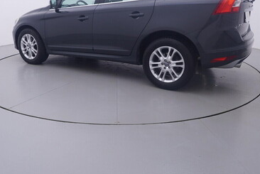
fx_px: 244
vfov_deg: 39.1
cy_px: 69
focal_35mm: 34
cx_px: 110
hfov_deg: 55.8
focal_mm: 15
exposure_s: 1/80
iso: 200
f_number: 5
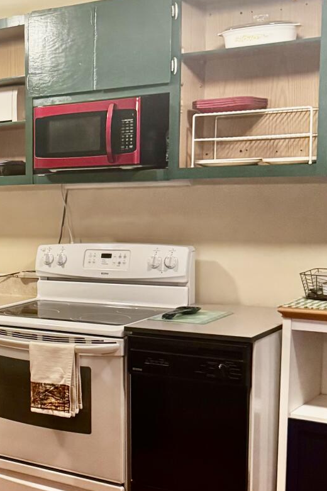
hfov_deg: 19.2
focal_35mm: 64
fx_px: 872
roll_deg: +3.6
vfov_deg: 31.3
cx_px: -130
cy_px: 313
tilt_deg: -9.1
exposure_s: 1/60
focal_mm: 6.76
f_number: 1.78
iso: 500
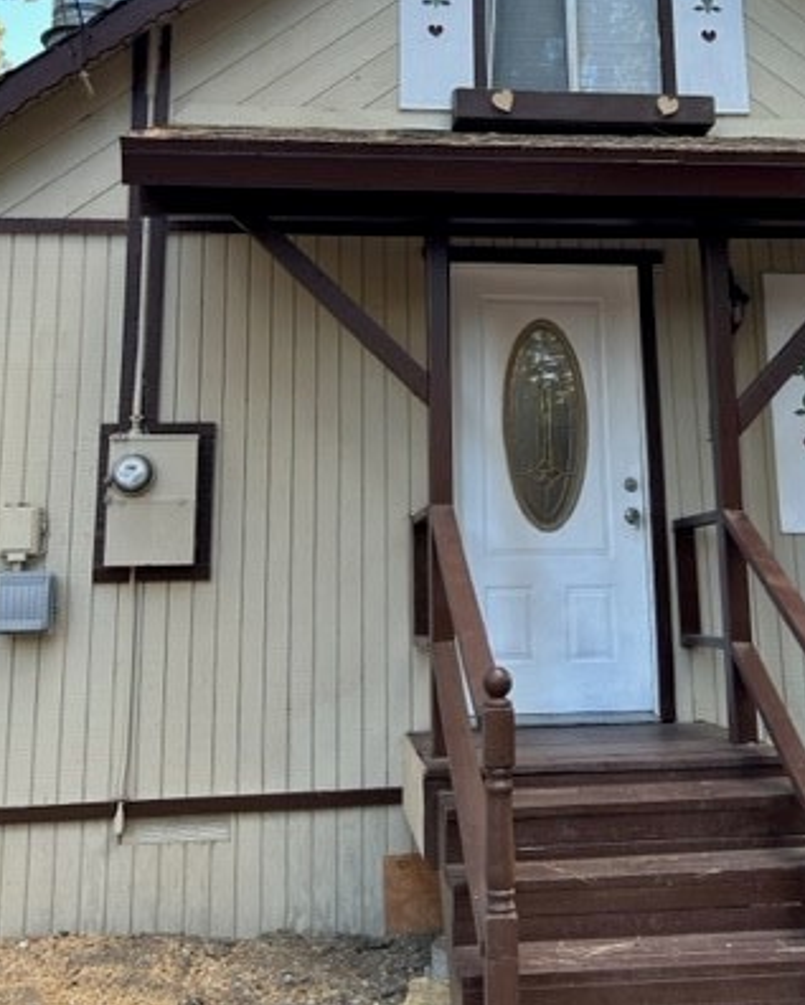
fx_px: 1221
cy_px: 317
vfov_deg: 44.0
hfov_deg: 36.4
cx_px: 475
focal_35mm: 41
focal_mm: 5.7
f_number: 1.5
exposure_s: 1/165
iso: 40
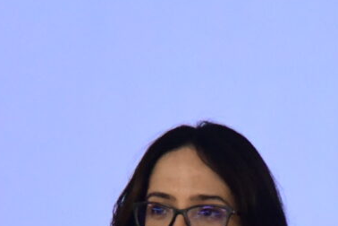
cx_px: 180
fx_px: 5370
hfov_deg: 3.6
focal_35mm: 572
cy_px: 389
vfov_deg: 2.4
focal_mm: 120
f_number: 4
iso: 8000
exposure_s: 1/640
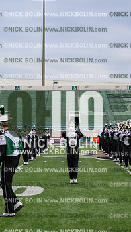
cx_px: 55
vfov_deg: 32.3
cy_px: 123
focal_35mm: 65
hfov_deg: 18.6
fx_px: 401
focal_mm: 37
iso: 125
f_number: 4
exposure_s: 1/500
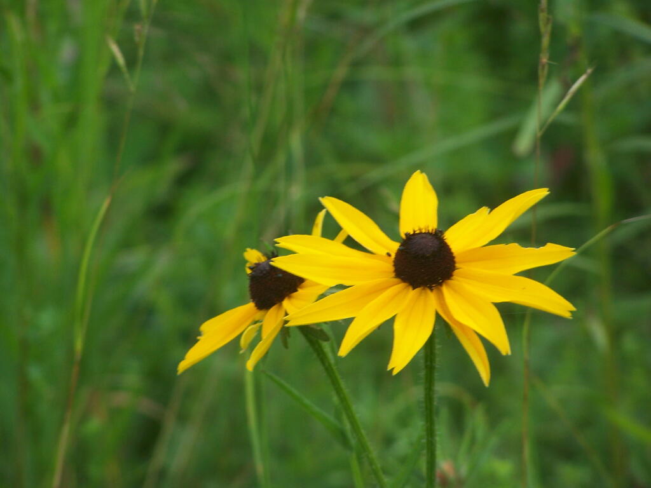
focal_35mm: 307
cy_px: 244
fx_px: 5774
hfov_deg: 6.5
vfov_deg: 4.8
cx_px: 326
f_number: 3.6
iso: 100
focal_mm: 51
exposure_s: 1/200
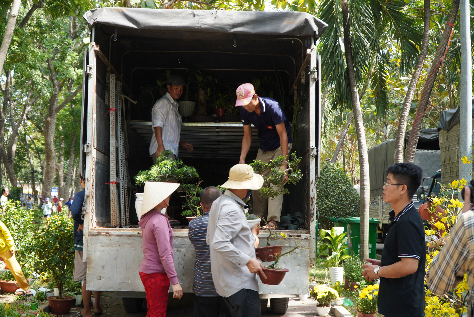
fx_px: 553
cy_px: 158
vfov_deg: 31.9
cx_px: 237
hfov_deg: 46.4
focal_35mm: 42
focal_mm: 28
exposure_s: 1/125
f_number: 4
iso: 100
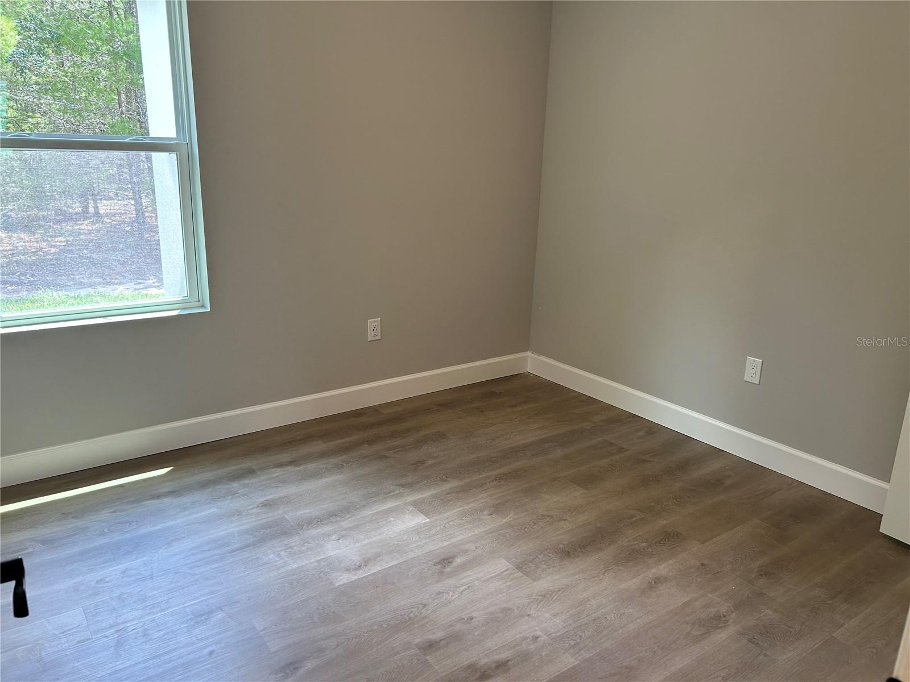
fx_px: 683
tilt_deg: -15.9
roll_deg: -1.0
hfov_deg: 67.3
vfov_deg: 53.1
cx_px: 455
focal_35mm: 26
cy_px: 341
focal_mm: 5.7
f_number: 1.5
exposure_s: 1/120
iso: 100
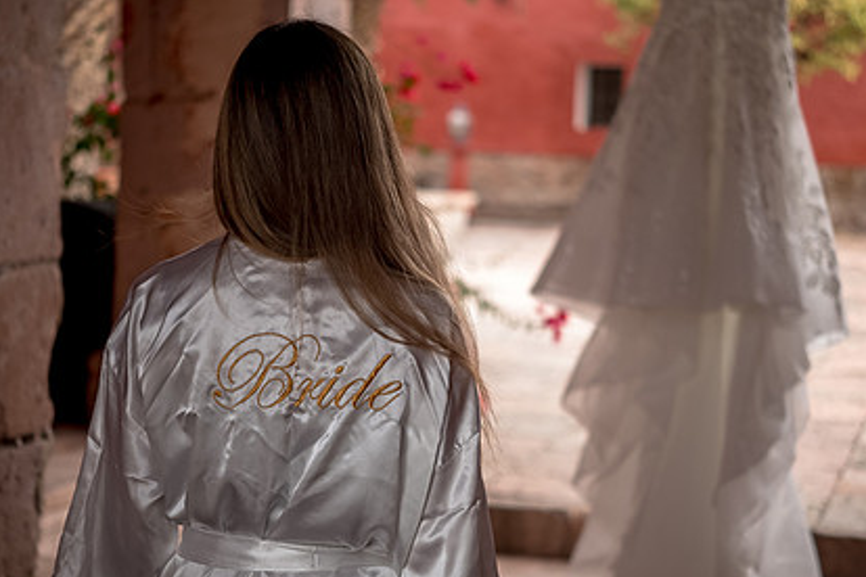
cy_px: 386
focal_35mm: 84
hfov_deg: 24.2
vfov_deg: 16.2
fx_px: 2021
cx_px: 404
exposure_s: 1/125
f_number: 3.2
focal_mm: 60
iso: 200
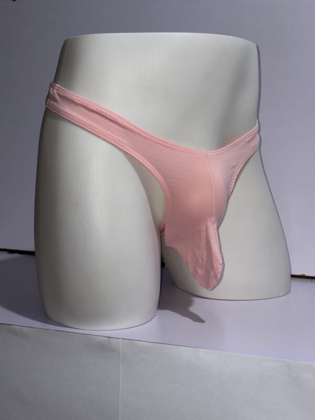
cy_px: 210
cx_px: 158
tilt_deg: -7.3
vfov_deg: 36.8
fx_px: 631
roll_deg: +0.6
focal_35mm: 52
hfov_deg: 28.0
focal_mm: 5.96
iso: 50
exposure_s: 1/39
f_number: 1.6
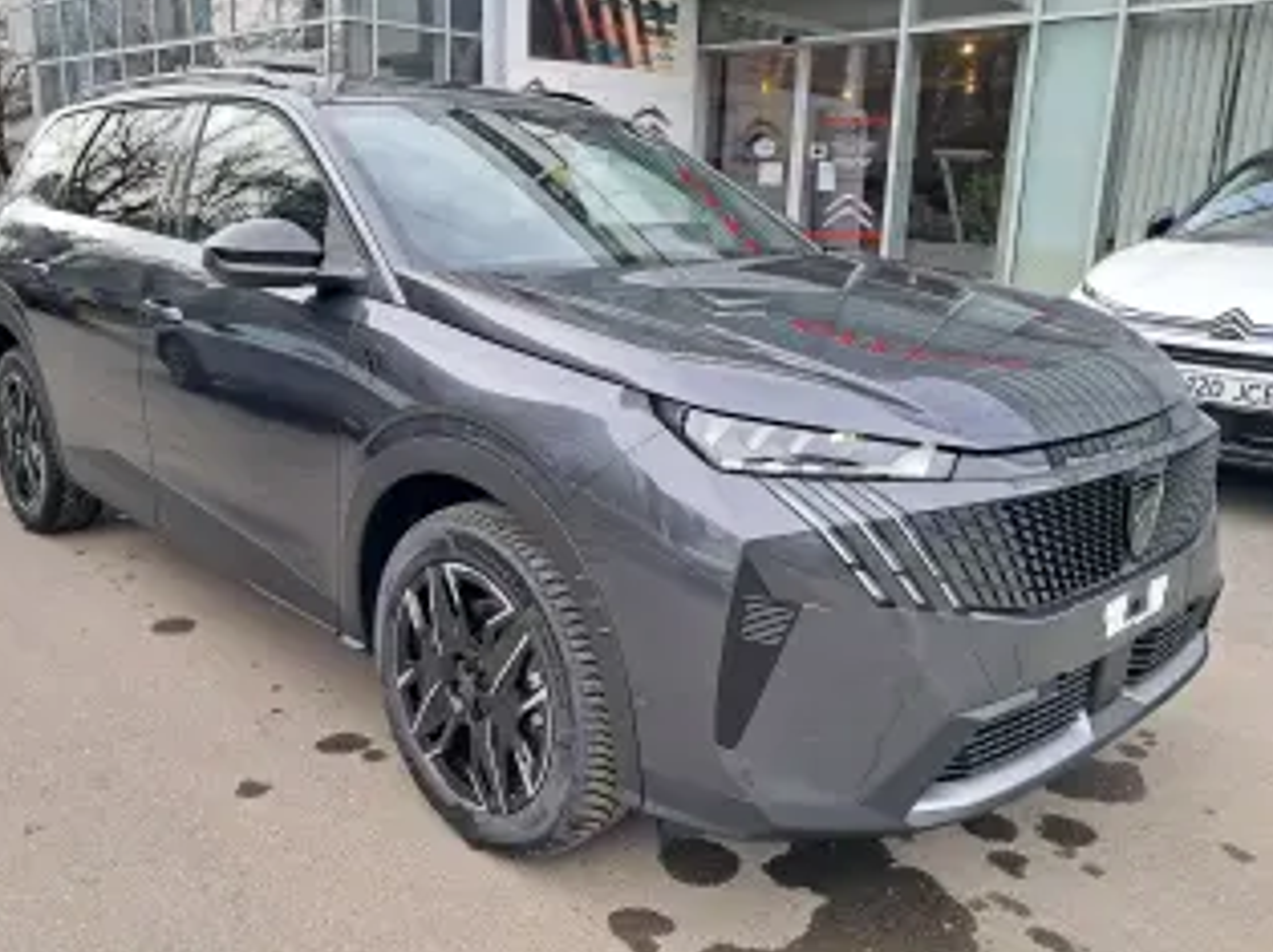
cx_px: 559
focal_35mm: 31
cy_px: 478
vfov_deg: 45.4
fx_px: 1139
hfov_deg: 58.2
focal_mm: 4
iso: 50
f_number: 1.8
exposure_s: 1/120
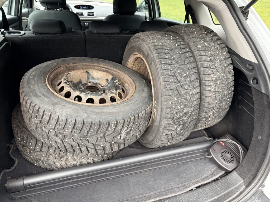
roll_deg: -2.6
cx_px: 135
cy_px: 101
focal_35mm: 26
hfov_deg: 67.3
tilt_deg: -30.9
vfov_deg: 53.1
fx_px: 203
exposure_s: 1/75
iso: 125
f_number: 1.6
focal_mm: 5.96
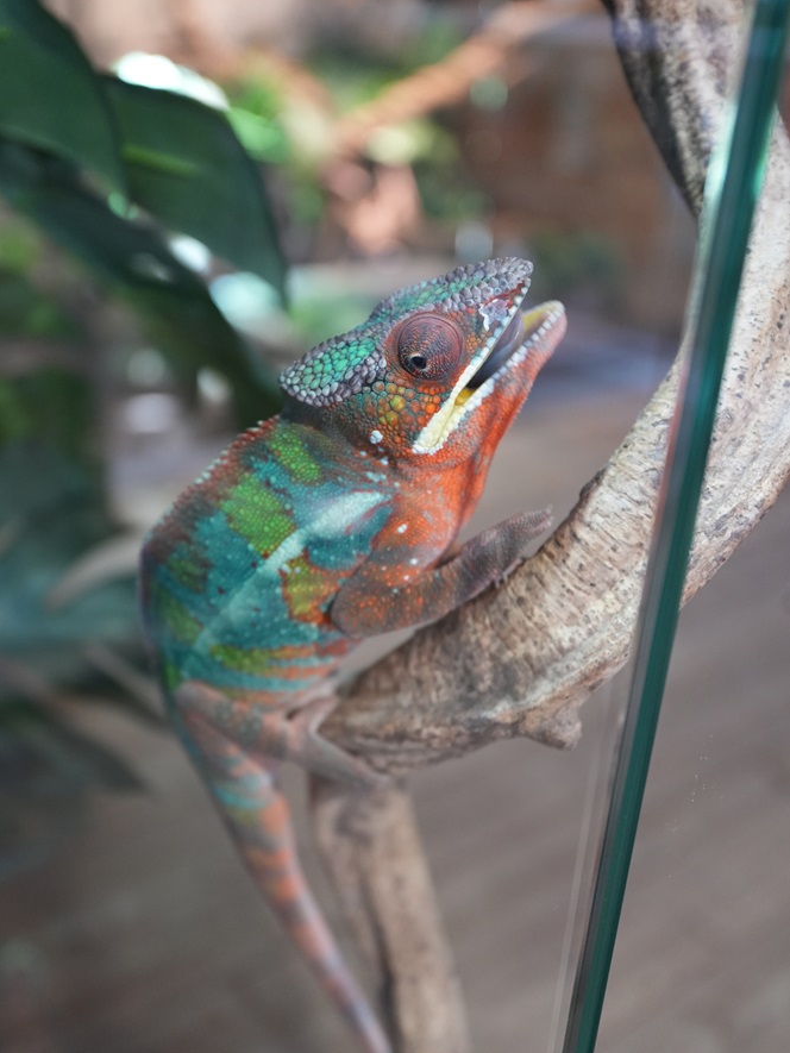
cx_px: 395
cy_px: 575
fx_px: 1156
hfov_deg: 37.7
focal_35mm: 38
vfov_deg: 48.9
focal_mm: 35
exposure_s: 1/60
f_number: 4
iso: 2000
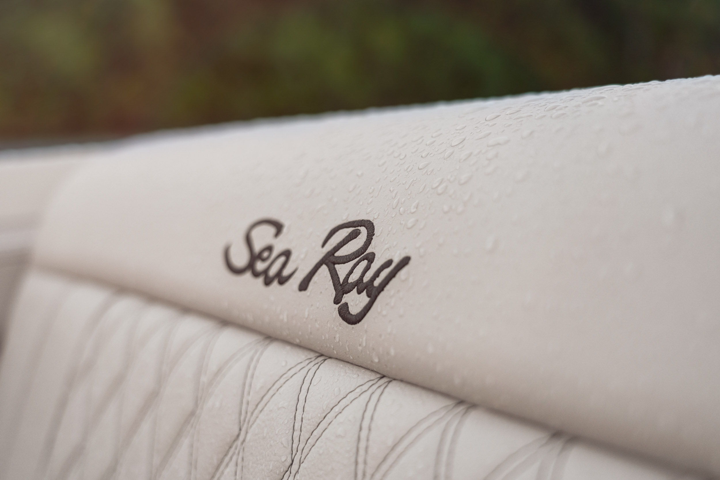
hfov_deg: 38.9
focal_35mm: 51
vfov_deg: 26.5
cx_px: 360
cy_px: 240
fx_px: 1020
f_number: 4
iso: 400
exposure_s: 1/100
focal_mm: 51
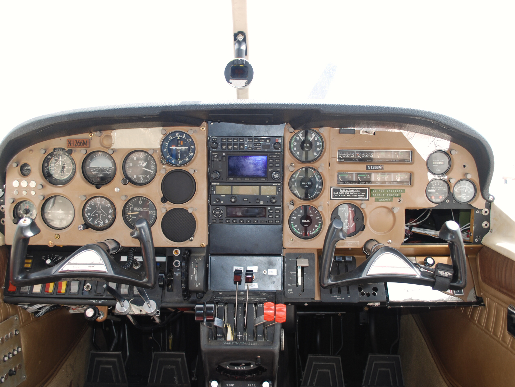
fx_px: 491
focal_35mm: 33
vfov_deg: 42.9
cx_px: 252
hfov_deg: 55.3
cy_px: 191
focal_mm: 20
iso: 140
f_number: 3.8
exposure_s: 1/125
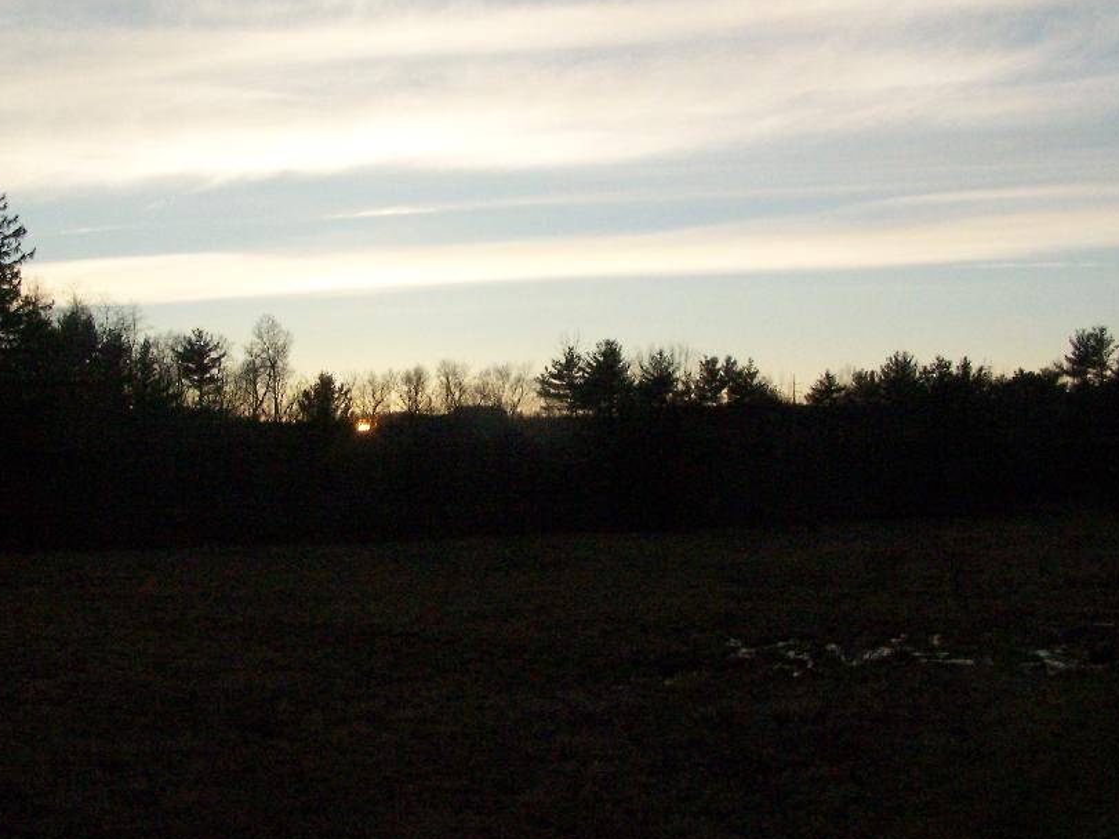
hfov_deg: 39.6
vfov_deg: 30.3
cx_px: 508
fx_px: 1551
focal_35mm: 48
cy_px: 393
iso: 400
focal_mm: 6.3
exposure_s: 1/1600
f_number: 5.6
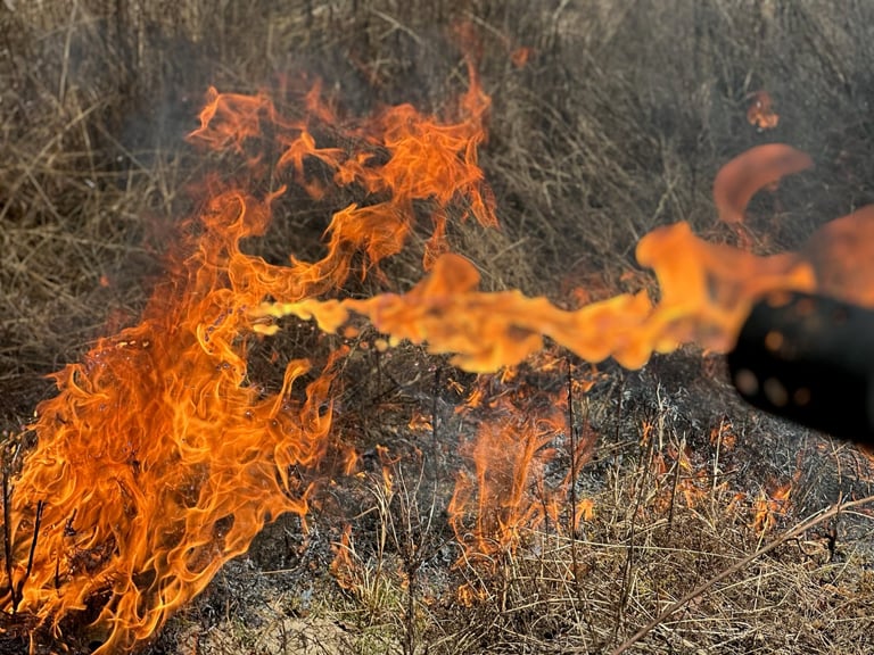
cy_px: 328
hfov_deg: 25.3
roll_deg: -5.0
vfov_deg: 19.1
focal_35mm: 77
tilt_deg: -16.3
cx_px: 437
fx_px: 1944
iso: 32
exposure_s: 1/358
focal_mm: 9
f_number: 2.8
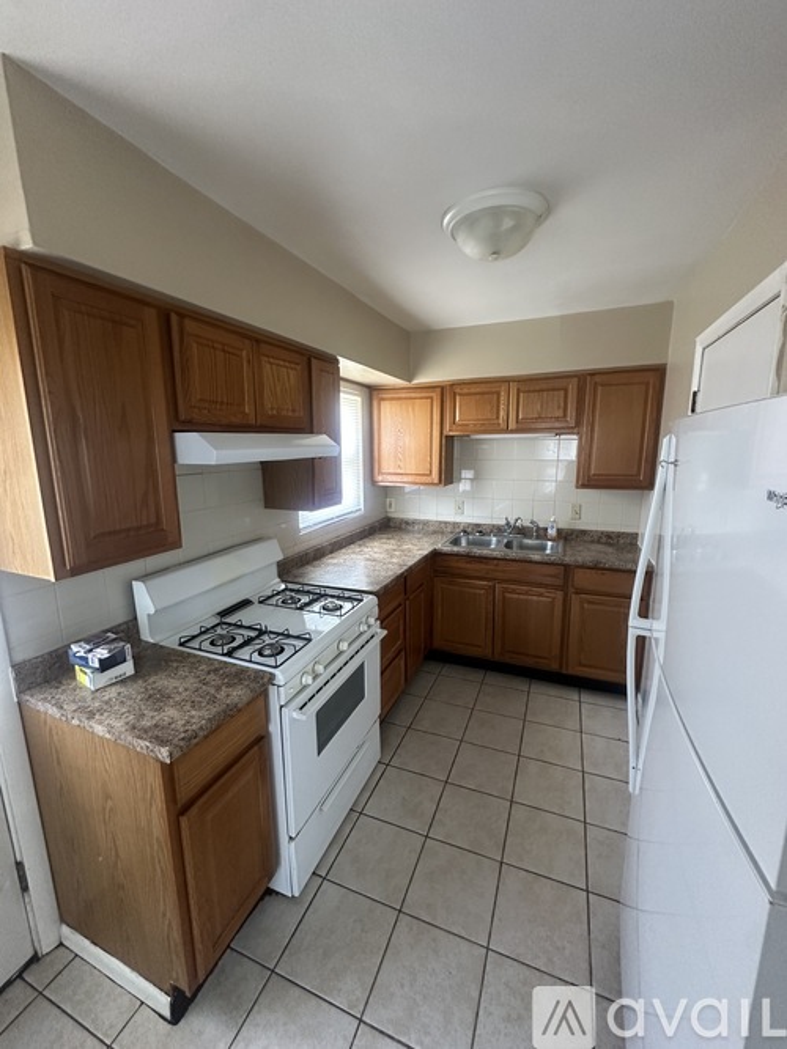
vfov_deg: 102.1
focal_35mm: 14
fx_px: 425
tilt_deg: -7.8
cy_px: 524
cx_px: 394
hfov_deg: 85.7
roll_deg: -2.3
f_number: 2.2
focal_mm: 2.22
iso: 400
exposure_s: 1/60
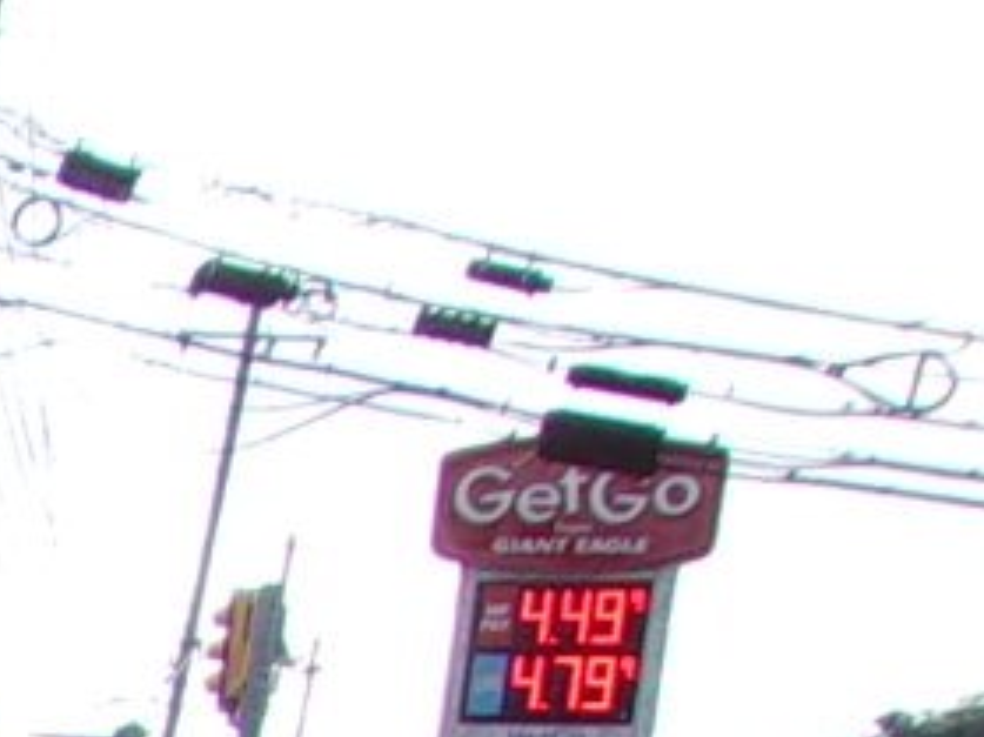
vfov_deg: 6.6
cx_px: -1919
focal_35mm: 198
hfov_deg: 8.5
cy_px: 2408
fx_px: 5626
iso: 80
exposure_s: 1/400
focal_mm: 4.9
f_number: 3
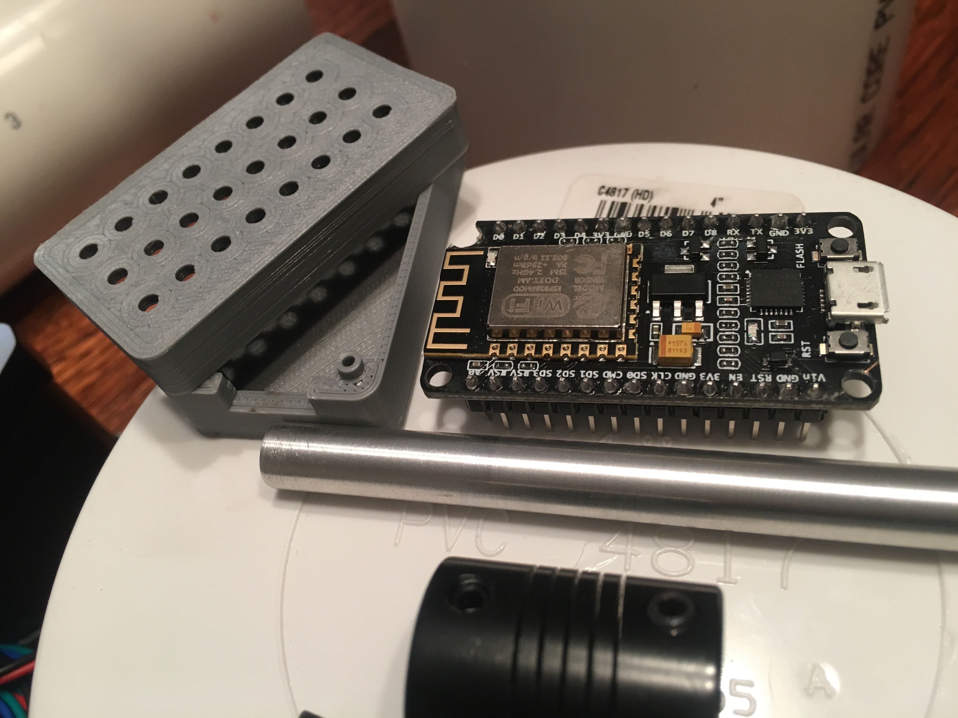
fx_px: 803
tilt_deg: -55.1
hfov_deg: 61.7
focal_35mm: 29
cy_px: 359
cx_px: 479
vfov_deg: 48.2
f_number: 2.2
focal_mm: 4.15
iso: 80
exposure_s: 1/30
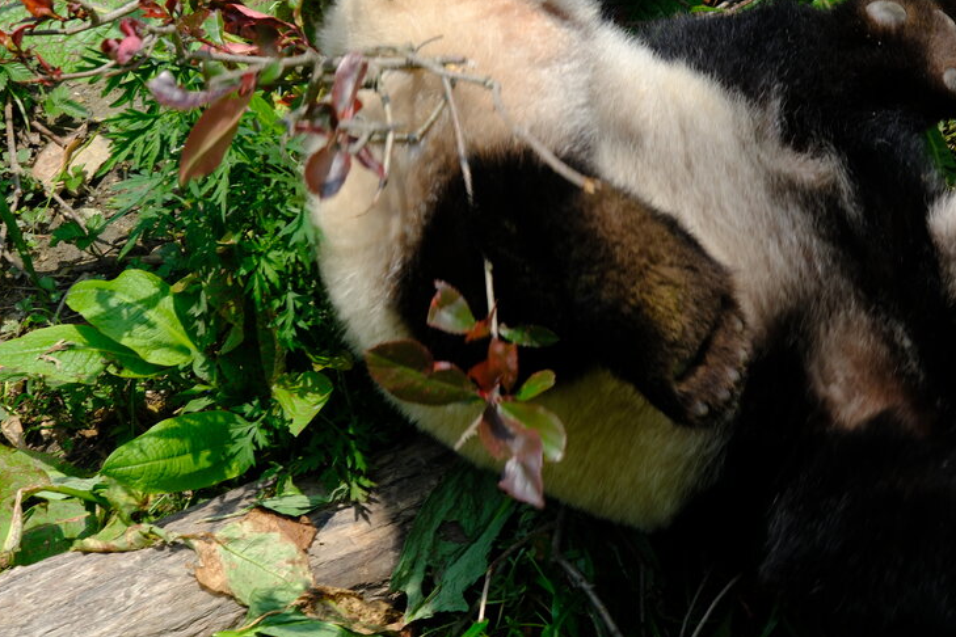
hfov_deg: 11.0
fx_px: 4939
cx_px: 767
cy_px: 194
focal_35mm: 186
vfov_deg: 7.4
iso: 250
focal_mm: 75
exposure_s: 1/400
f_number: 8
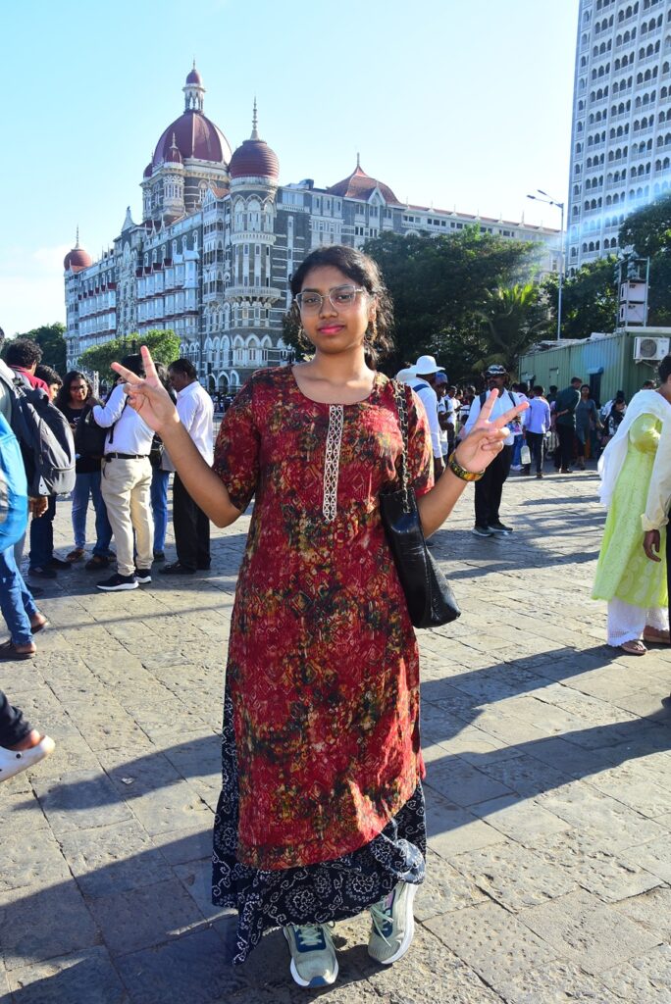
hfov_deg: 41.8
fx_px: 879
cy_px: 502
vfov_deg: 59.5
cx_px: 336
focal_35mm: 32
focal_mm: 21
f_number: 9
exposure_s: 1/200
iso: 250
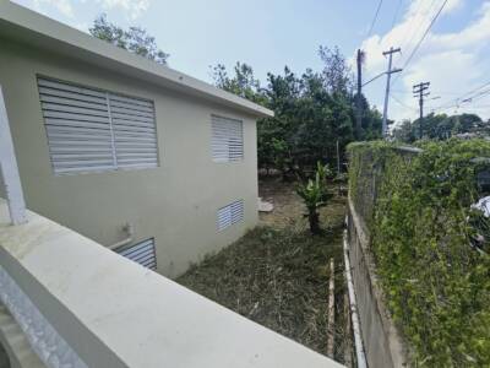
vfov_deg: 89.9
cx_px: 245
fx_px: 184
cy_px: 184
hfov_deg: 106.2
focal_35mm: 13
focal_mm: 2.2
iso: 50
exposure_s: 1/2128
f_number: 2.2
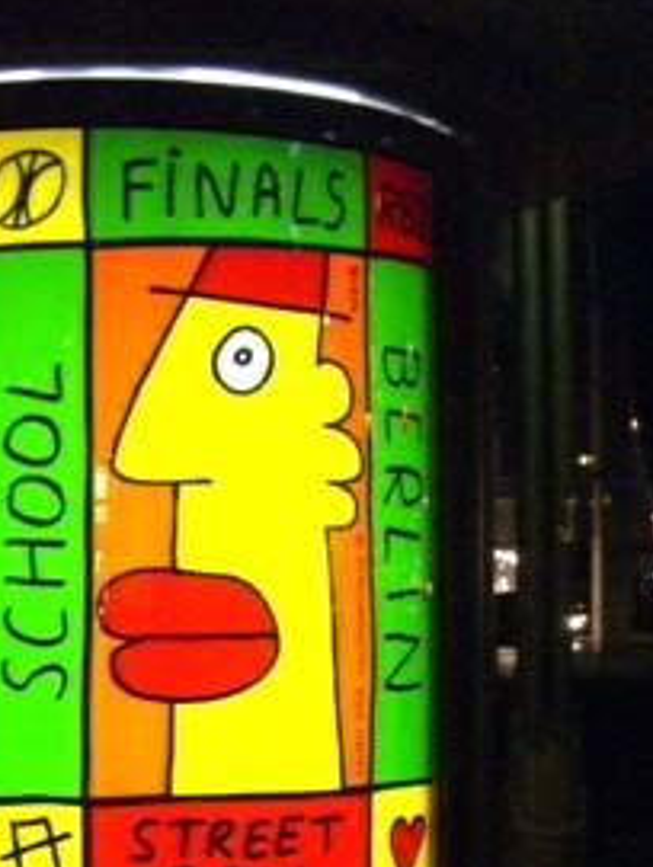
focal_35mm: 70
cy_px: 582
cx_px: 162
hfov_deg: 20.9
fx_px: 1757
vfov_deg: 27.6
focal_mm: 6.2
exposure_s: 1/125
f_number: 2.7
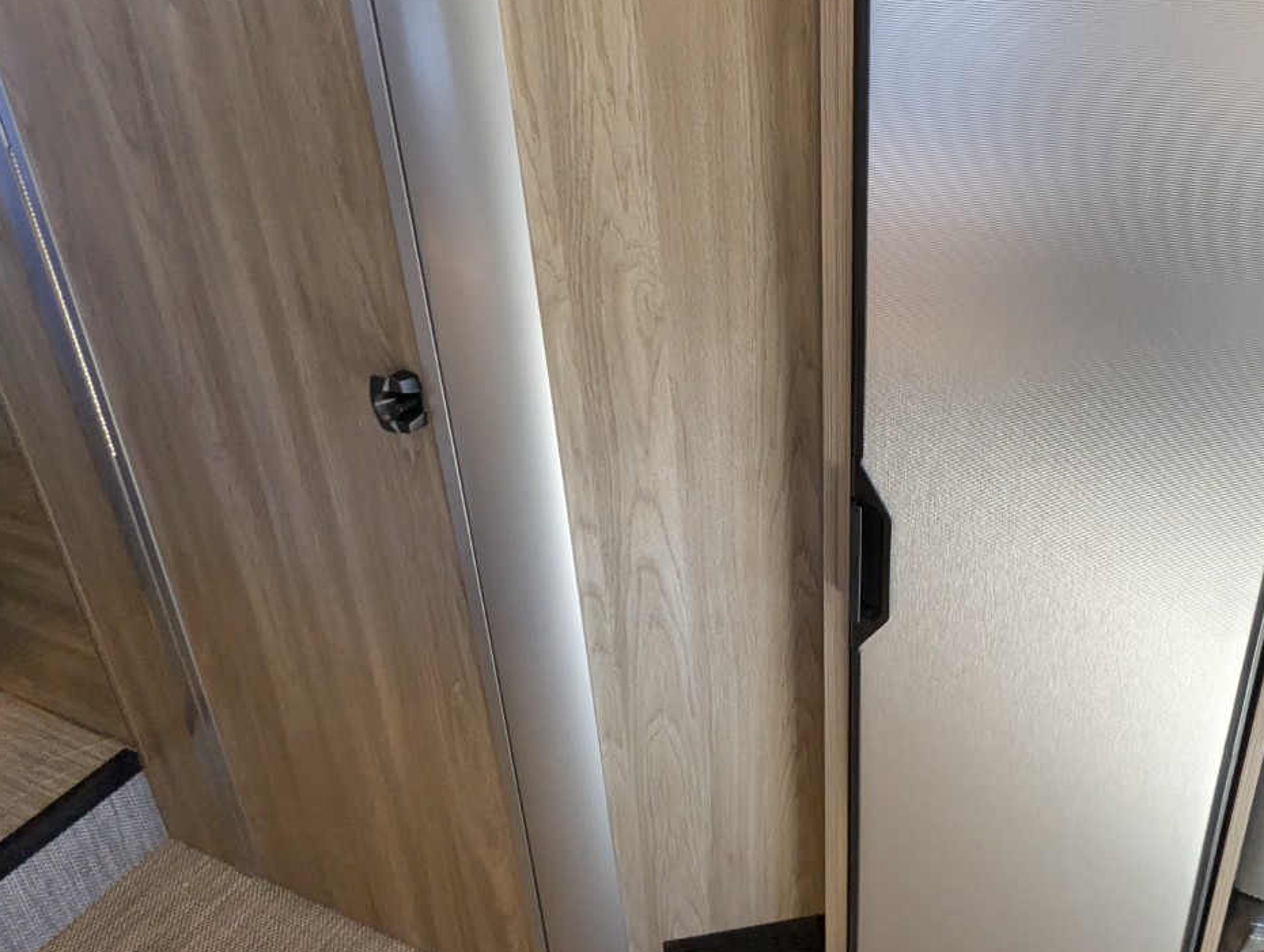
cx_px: 911
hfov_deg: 68.0
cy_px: 258
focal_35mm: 24
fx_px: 877
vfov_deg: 54.7
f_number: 2.2
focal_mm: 2.35
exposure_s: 1/176
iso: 379
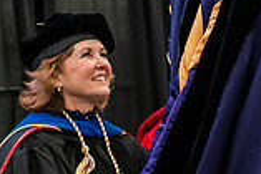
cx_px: 426
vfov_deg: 4.3
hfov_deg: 6.4
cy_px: -75
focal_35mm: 318
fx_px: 2308
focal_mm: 86
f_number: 5
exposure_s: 1/250
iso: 6400
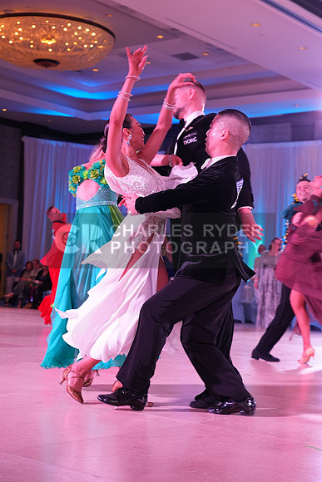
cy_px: 241
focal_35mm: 61
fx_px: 818
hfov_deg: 22.3
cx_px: 161
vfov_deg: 32.9
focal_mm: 61
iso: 2500
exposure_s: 1/250
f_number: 5
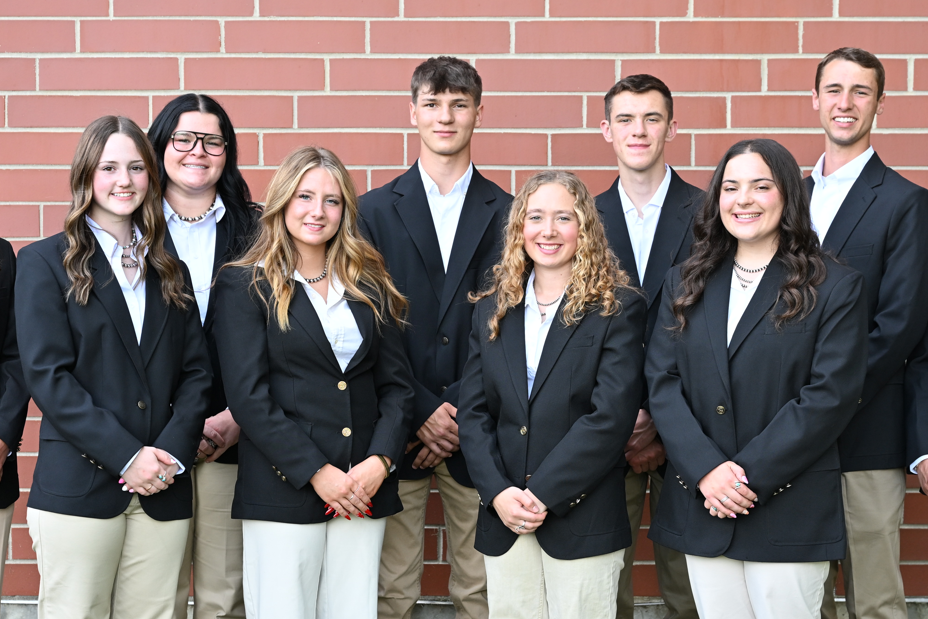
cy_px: 405
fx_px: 2088
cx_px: 458
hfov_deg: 25.1
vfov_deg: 16.8
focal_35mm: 81
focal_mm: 54
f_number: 4
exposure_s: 1/200
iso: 400
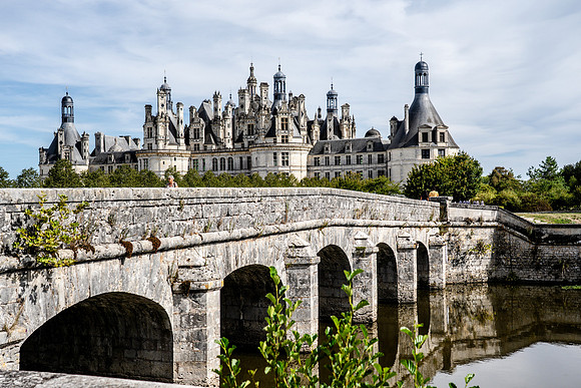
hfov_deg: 46.4
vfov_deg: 31.9
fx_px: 678
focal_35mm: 42
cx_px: 290
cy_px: 194
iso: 200
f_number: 5.6
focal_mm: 42
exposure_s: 1/2000
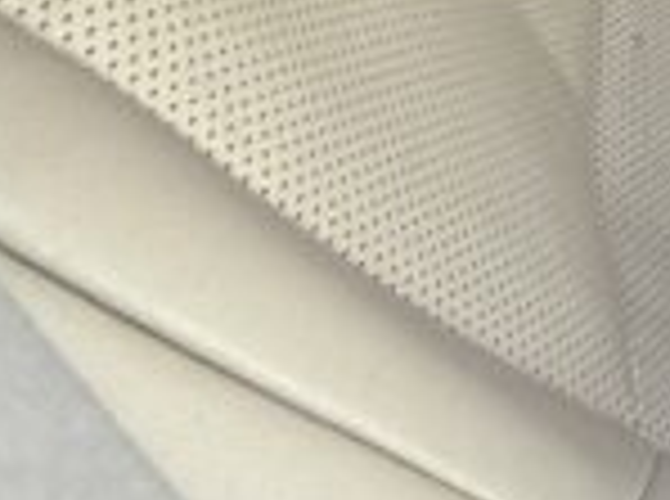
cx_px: 1475
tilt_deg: -26.8
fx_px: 1448
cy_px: -660
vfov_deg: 14.2
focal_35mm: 75
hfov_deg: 16.5
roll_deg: +0.7
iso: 125
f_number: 2.2
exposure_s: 1/121
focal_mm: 2.22
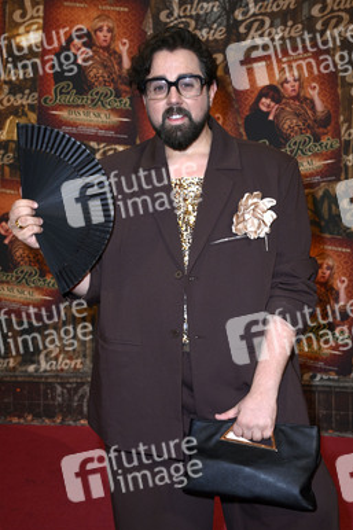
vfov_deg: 34.5
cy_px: 264
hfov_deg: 23.4
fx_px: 854
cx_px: 172
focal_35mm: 58
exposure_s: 1/250
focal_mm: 56
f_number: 5.6
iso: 1250
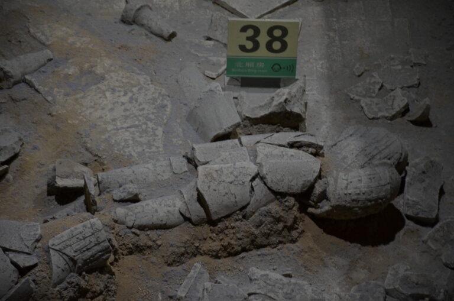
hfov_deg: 10.6
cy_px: 150
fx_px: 2455
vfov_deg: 7.0
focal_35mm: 195
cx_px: 227
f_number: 5.6
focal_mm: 130
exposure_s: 1/10
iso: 800
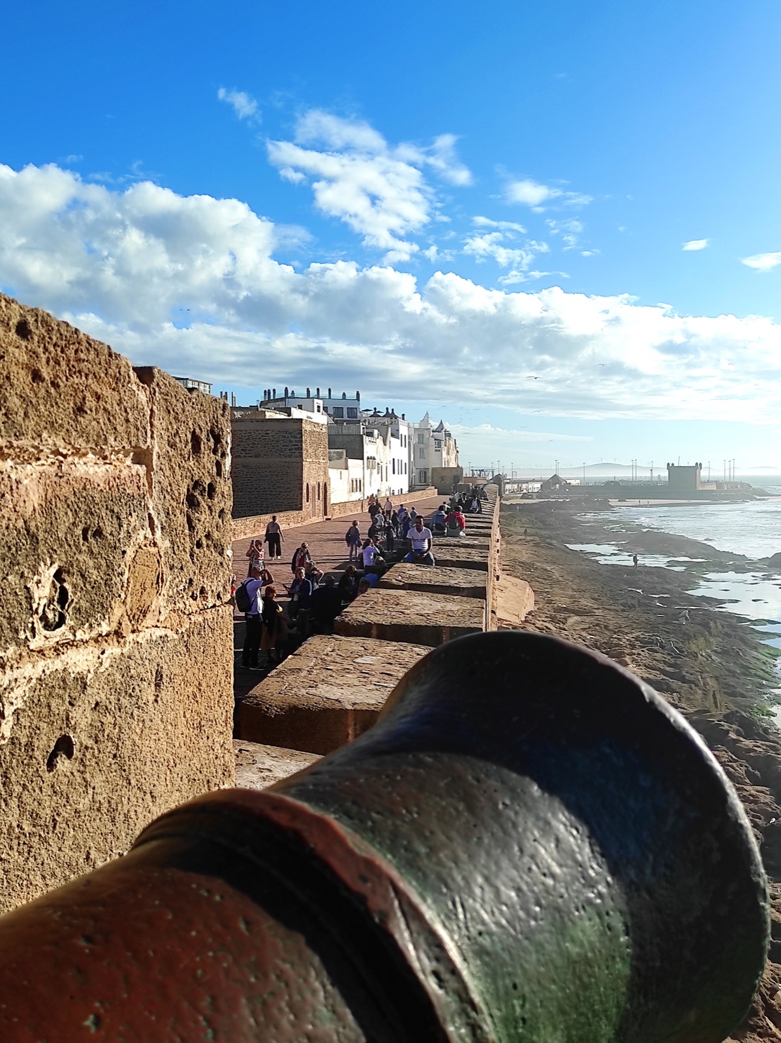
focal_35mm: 25
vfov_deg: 69.4
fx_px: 753
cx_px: 390
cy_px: 522
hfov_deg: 54.8
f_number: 1.89
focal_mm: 5.43
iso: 100
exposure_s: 1/2192
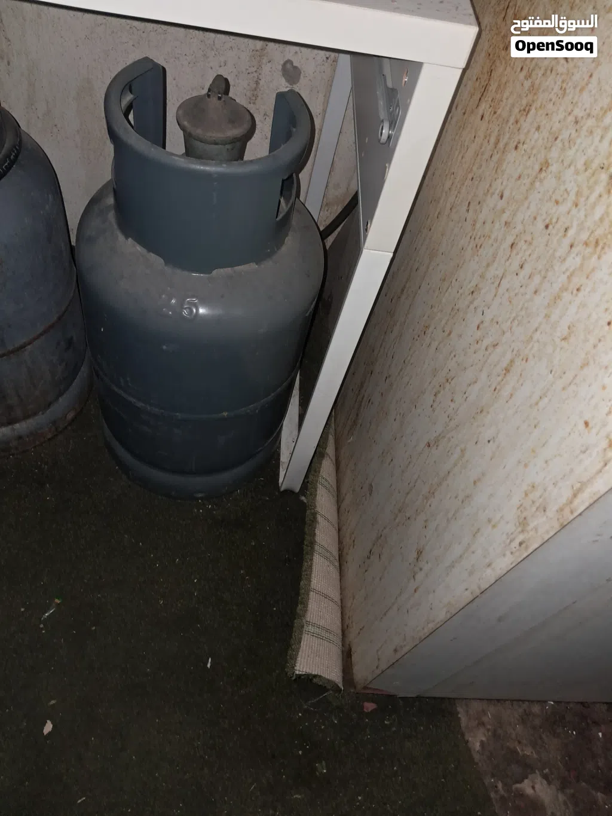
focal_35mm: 27
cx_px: 306
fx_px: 636
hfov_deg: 51.4
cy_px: 408
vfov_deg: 65.3
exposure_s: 1/50
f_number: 1.8
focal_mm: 4
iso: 160
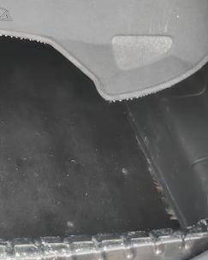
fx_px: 516
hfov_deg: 20.7
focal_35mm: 67
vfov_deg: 26.8
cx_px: -63
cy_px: 3
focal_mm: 5.25
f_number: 1.75
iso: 1709
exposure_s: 1/33.3
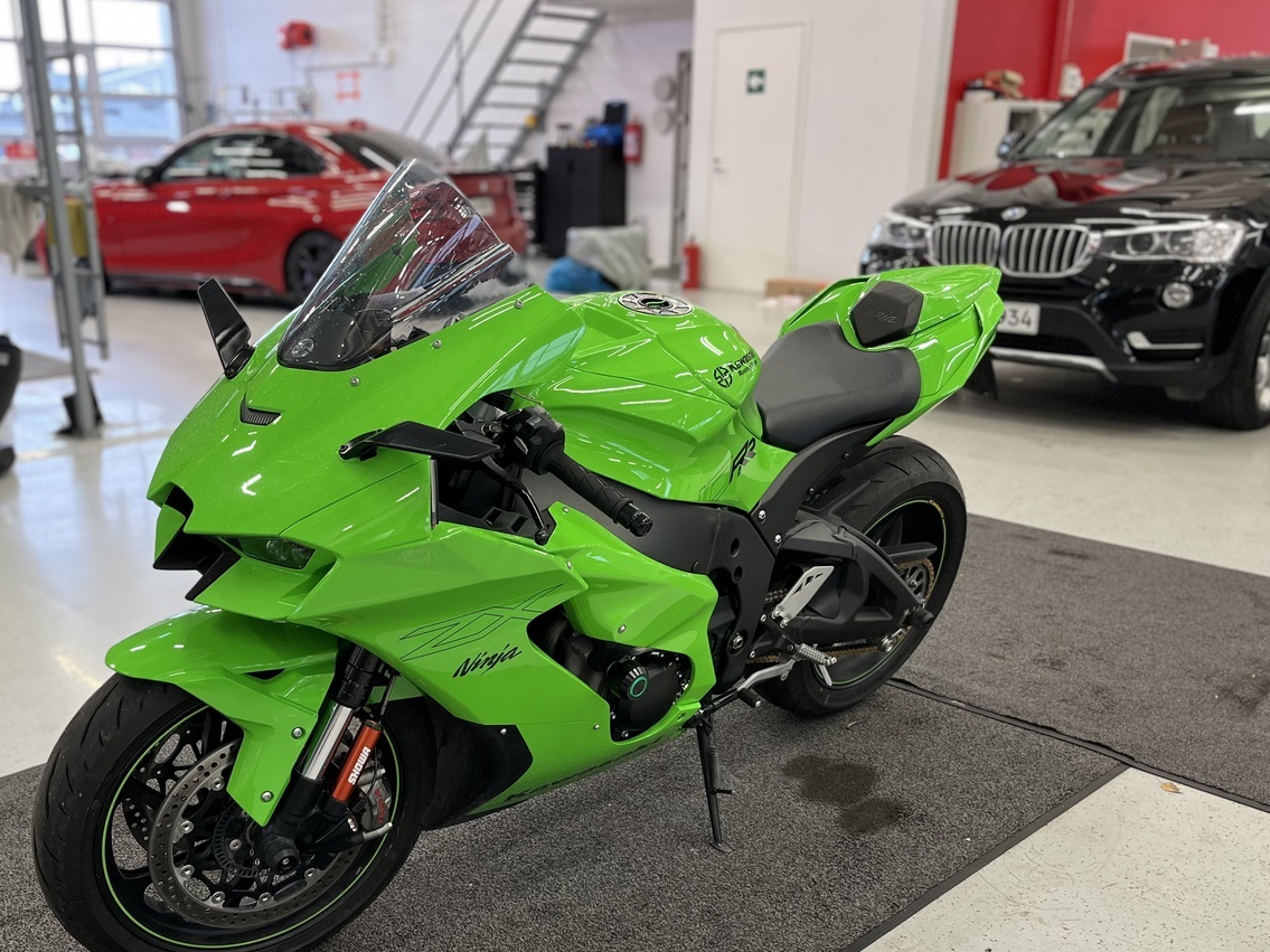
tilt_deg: -19.3
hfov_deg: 55.1
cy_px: 581
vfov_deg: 42.7
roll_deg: -0.2
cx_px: 529
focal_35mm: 33
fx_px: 1211
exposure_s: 1/50
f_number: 1.6
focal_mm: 5.1
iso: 80
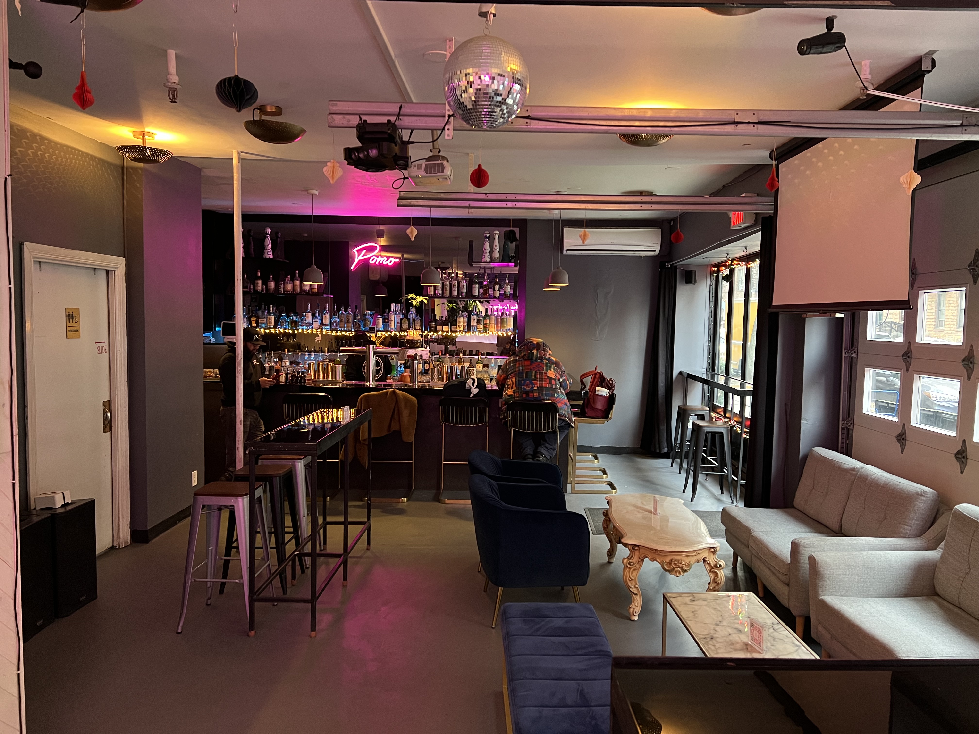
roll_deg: -0.6
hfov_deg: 67.3
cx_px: 490
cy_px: 367
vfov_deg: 53.1
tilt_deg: -4.0
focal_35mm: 26
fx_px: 735
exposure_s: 1/40
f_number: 1.5
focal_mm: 5.7
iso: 400
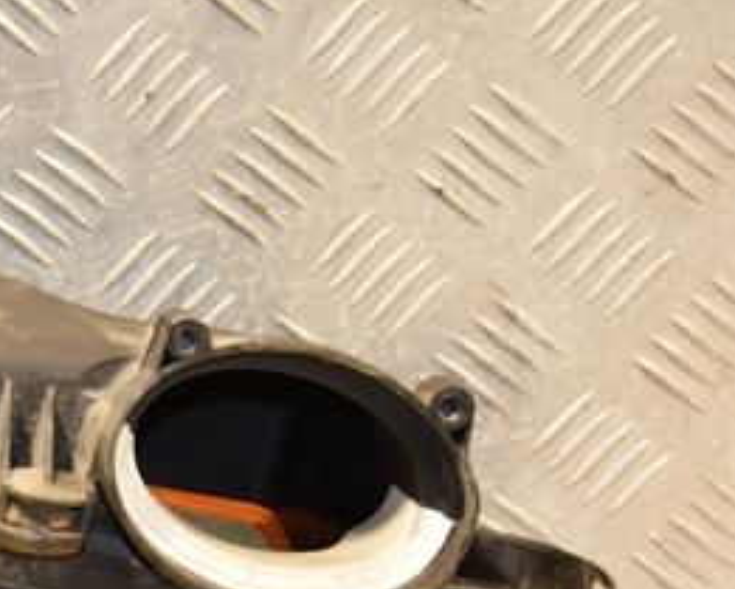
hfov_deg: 8.9
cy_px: 589
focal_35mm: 214
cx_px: -121
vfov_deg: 7.2
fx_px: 4657
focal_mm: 62
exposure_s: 1/100
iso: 800
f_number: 5.3
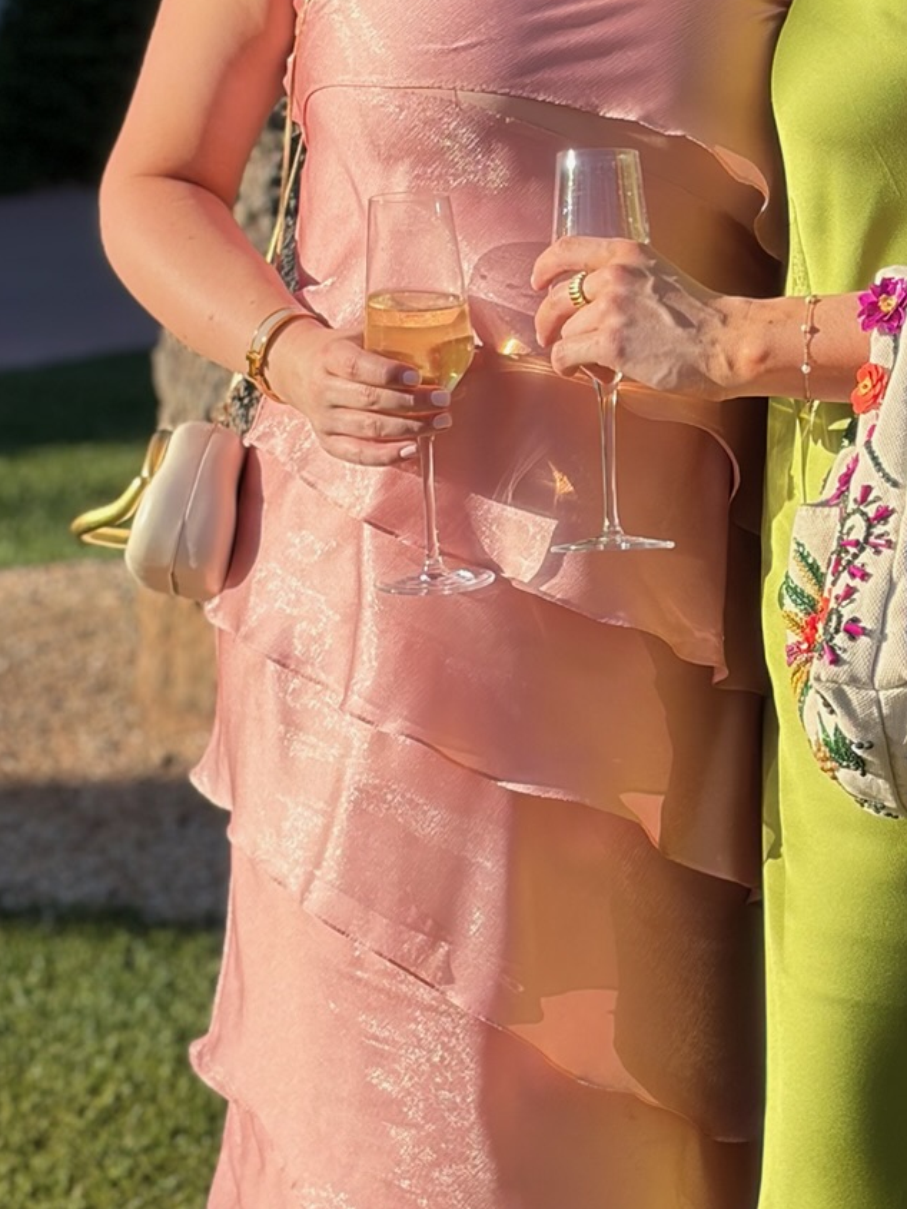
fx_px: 4401
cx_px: 750
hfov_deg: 11.7
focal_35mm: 126
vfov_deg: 15.6
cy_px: 585
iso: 40
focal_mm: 5.96
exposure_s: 1/1626
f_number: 1.6
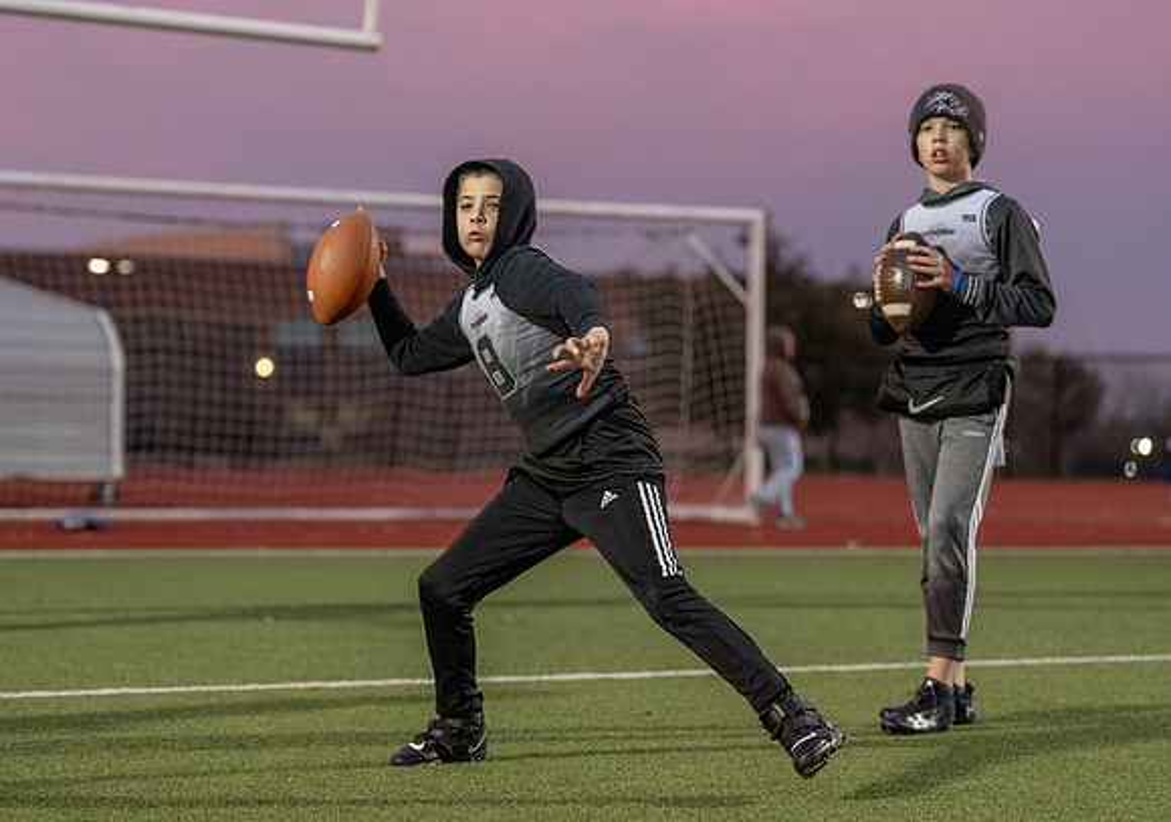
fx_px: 3536
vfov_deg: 13.3
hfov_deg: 18.8
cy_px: 355
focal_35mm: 107
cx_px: 470
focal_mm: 86
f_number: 2.8
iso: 4000
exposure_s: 1/1000
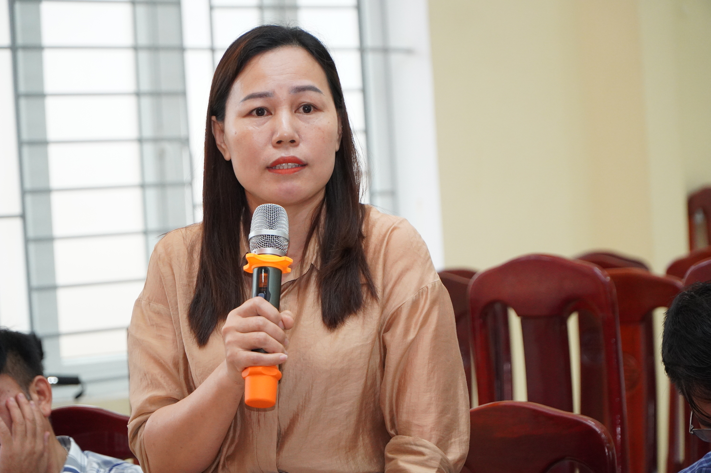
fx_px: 2545
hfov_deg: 15.9
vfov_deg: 10.6
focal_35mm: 129
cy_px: 236
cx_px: 356
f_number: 4
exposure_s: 1/160
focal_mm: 86
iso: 2500
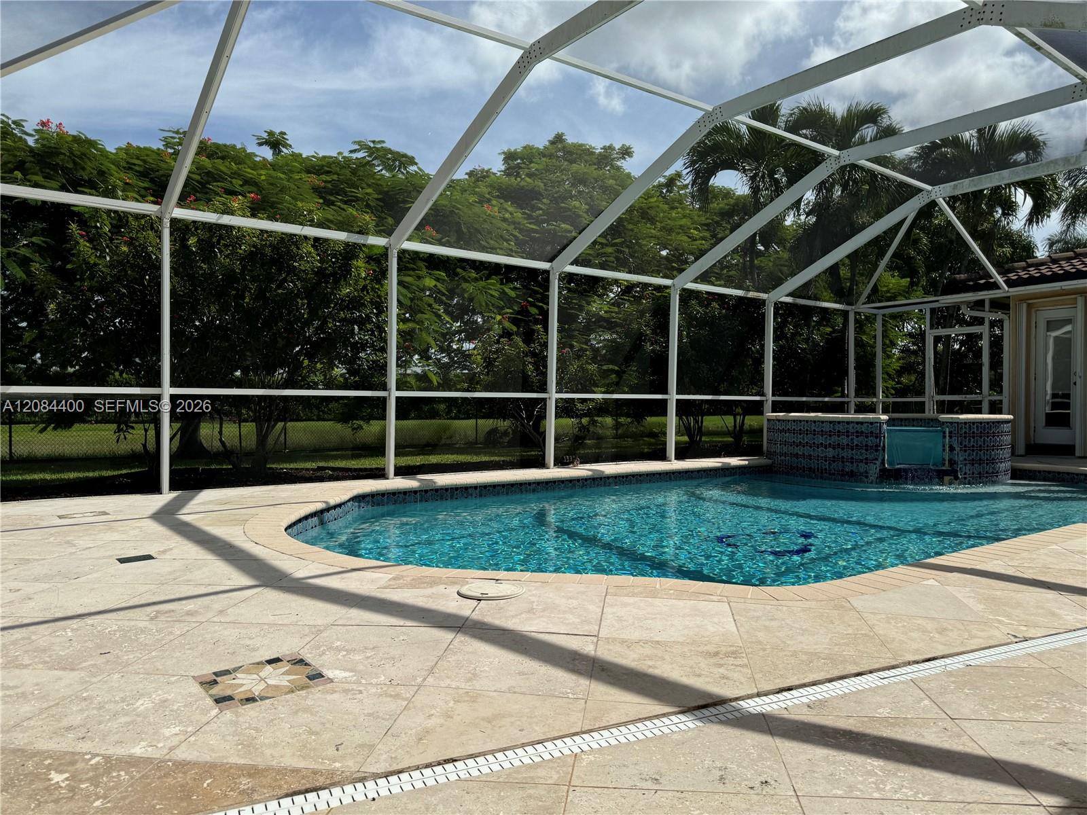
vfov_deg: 56.8
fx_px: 754
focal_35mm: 24
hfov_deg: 71.6
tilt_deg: -1.2
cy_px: 408
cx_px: 544
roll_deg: +0.0
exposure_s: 1/4950
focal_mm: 6.76
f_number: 1.78
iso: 80
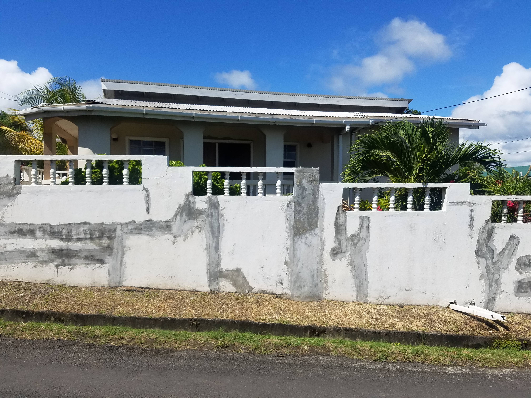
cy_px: 199
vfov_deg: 53.1
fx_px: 399
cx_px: 266
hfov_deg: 67.3
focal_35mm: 26
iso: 50
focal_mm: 4.2
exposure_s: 1/4320
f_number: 1.7
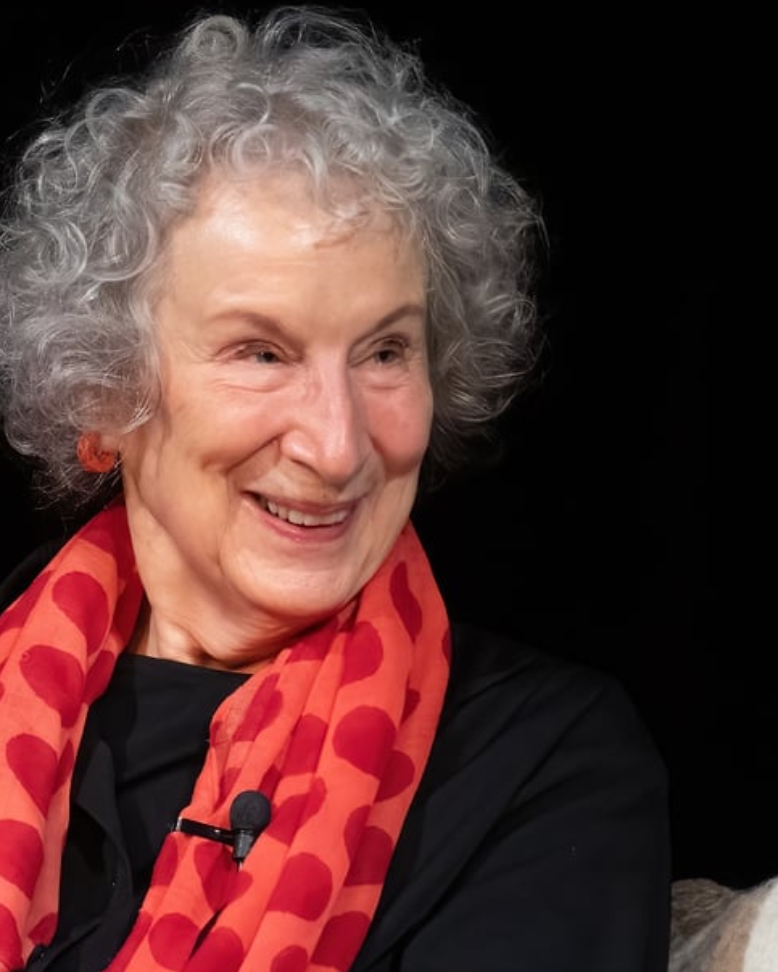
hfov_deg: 1.5
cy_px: 708
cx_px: -74
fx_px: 29192
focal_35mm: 1015
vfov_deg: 1.9
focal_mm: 280
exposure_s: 1/200
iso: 5000
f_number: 4
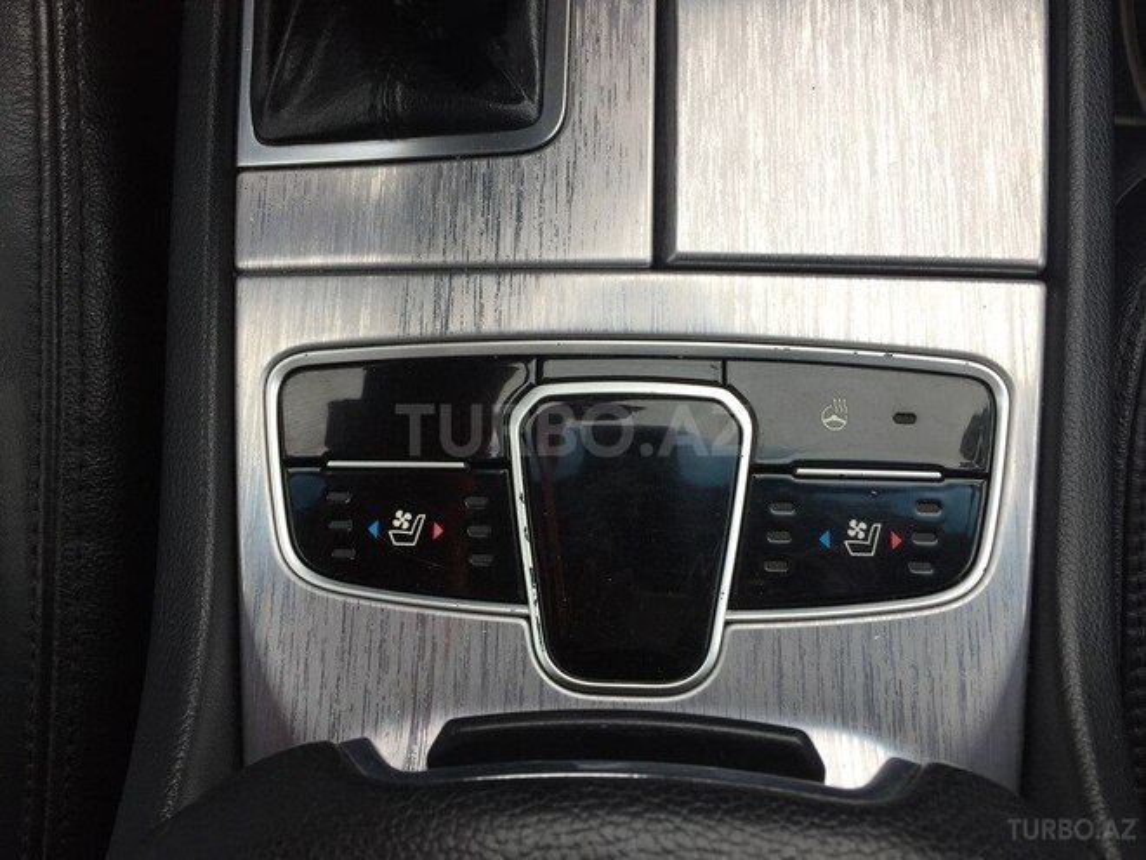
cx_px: 573
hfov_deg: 61.7
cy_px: 430
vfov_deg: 48.2
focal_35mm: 29
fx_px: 960
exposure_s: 1/107
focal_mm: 4.15
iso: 32
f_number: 2.2
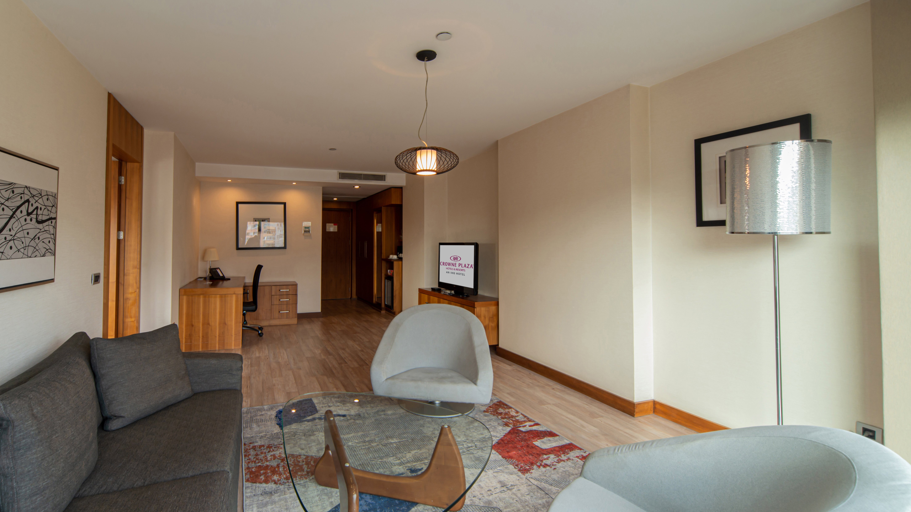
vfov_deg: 67.0
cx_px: 451
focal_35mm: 16
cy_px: 273
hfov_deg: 99.4
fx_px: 387
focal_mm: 15
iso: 250
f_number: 13
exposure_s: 1/5
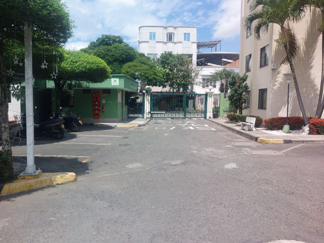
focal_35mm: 30
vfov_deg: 46.8
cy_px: 122
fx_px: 281
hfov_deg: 60.0
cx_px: 162
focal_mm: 4.6
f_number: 1.8
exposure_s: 1/734
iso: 20
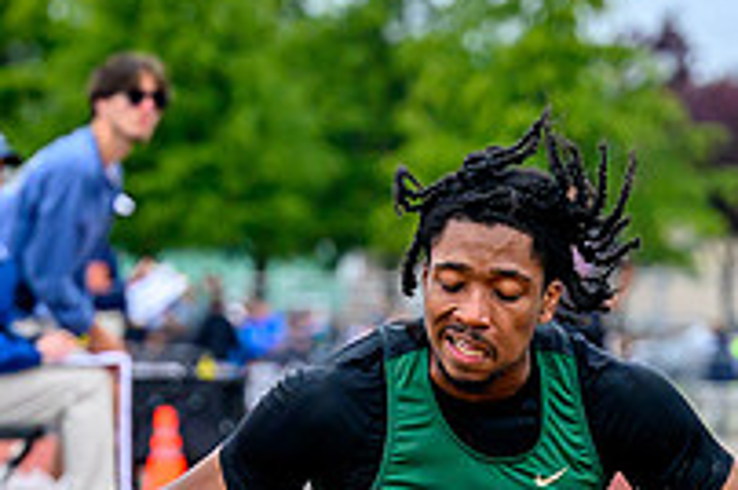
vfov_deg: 3.0
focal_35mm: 457
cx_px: 582
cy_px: 371
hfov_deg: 4.5
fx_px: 9354
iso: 450
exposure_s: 1/2500
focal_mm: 89
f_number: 3.2
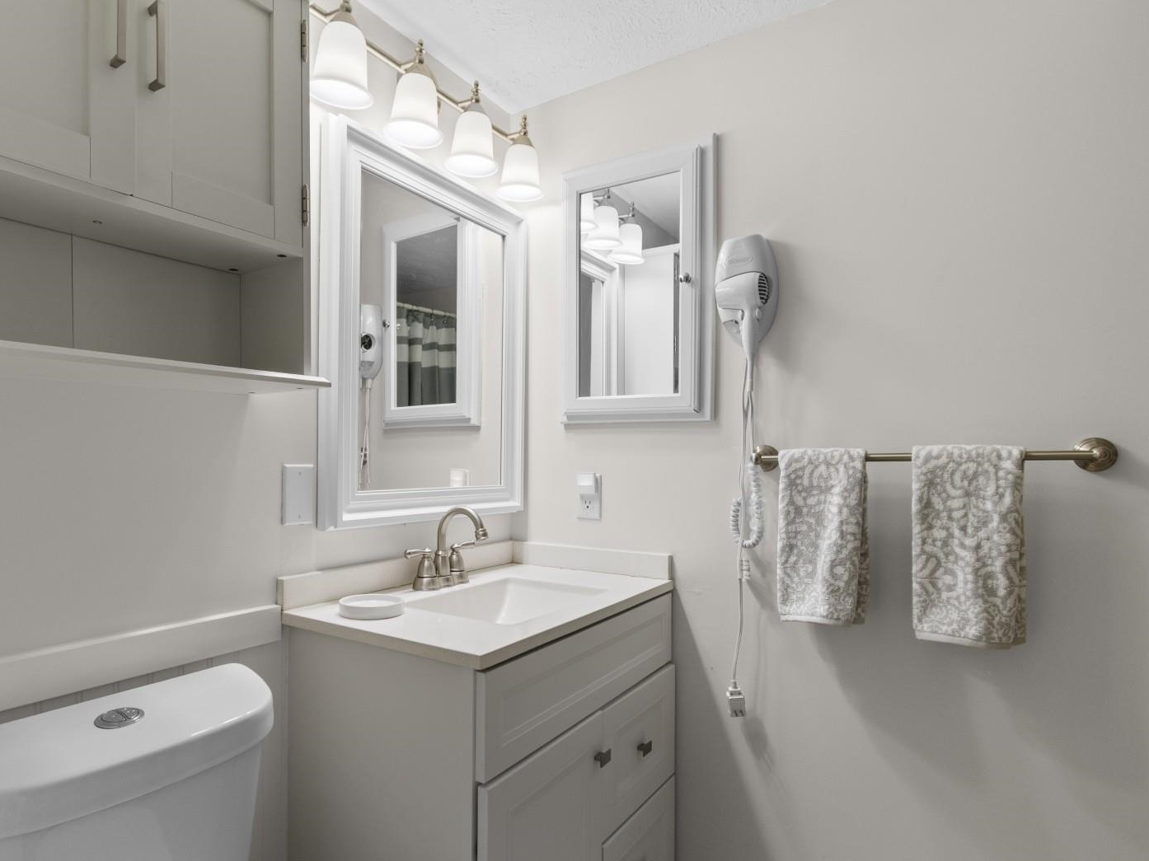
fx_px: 631
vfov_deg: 68.7
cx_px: 497
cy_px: 443
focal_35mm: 19
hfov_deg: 84.2
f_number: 4.8
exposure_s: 1/40
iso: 100
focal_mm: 11.5
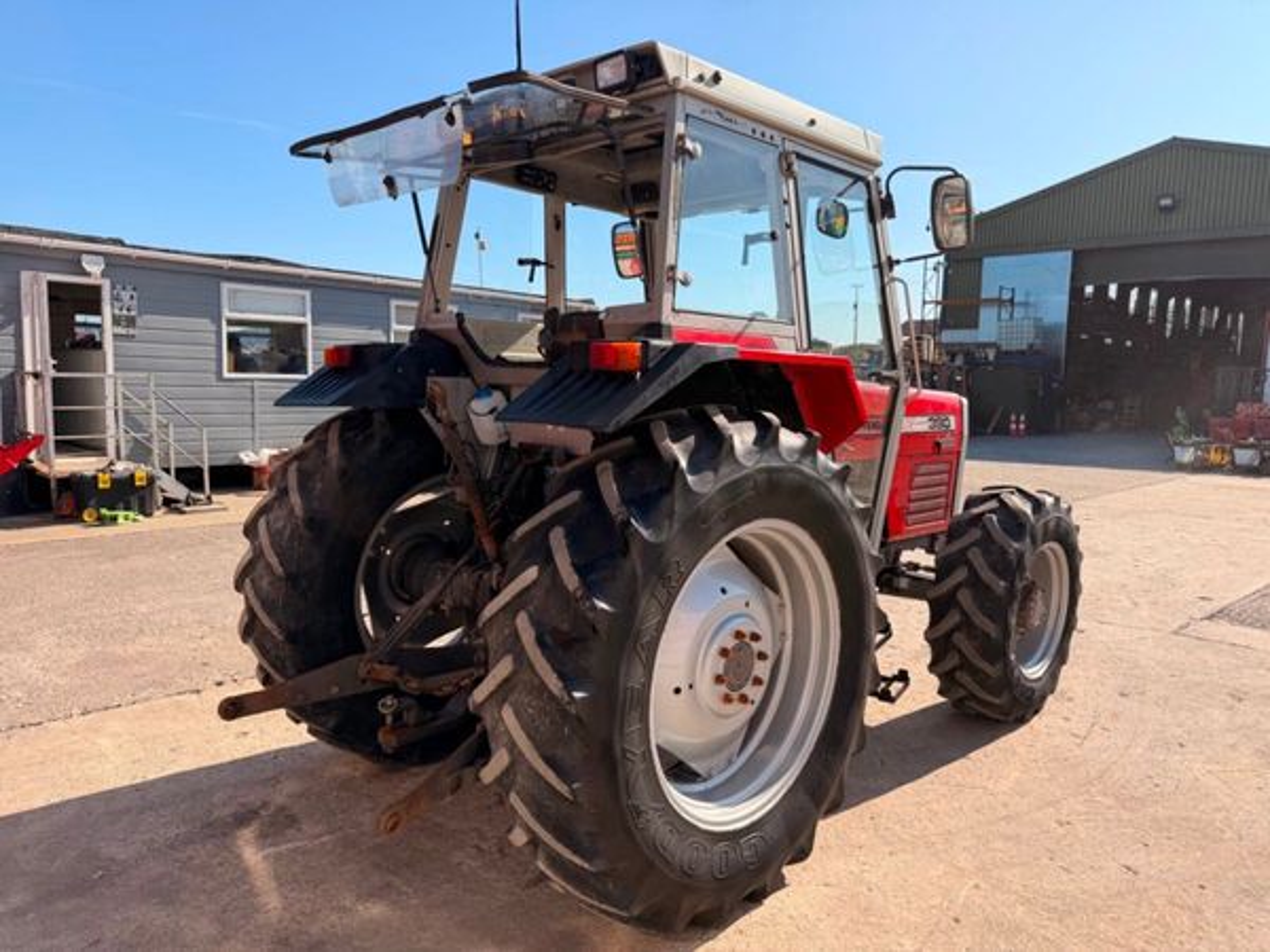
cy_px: 476
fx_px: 881
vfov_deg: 56.8
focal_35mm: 24
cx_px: 635
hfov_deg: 71.6
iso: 80
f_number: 1.78
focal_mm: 6.76
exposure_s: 1/3425
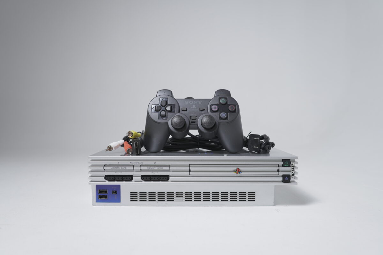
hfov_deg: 63.7
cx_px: 192
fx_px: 309
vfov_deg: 45.0
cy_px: 128
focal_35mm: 29
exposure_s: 1/8
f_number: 4.5
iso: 125
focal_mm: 29
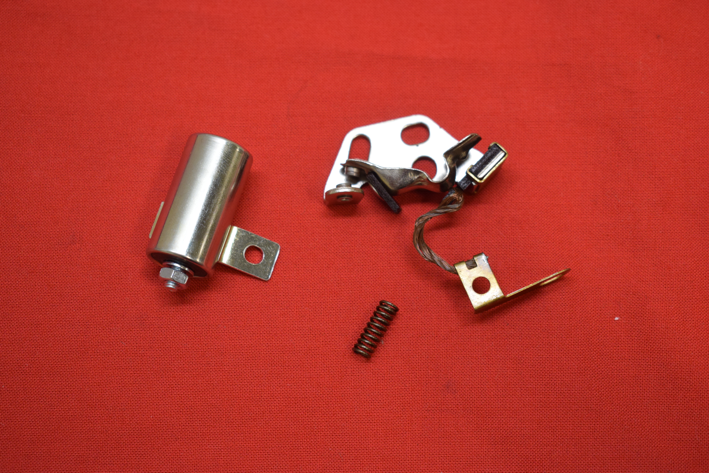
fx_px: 1359
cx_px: 354
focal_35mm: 69
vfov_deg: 19.7
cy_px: 236
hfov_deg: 29.2
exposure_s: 1/60
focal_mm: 46
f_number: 5.3
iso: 800
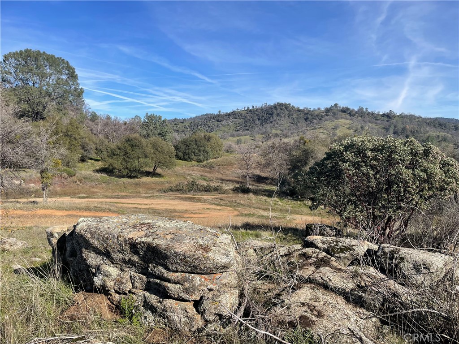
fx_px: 345
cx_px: 230
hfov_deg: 67.3
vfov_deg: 53.1
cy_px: 172
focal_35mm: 26
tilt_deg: -4.9
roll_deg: +0.7
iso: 32
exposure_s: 1/3300
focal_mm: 4.2
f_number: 1.6
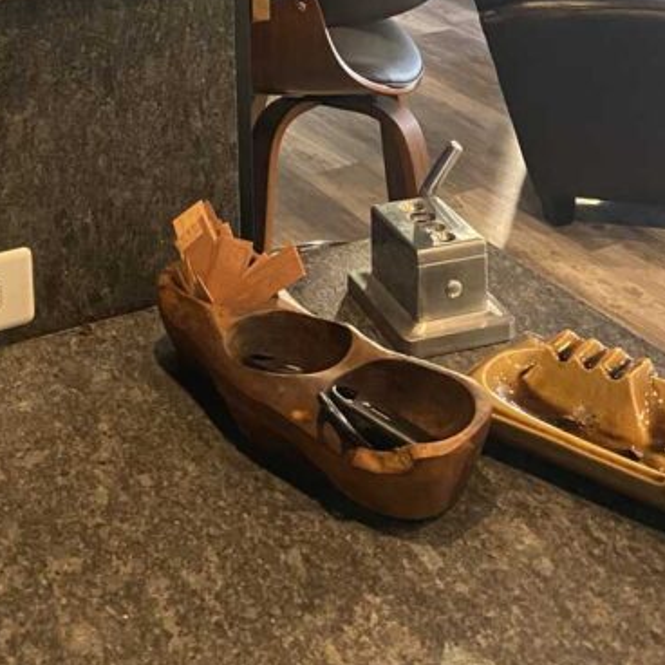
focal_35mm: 64
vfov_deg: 23.8
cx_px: 296
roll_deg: +2.3
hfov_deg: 26.9
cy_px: -193
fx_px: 1391
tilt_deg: -6.4
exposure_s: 1/40
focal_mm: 4.25
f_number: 1.8
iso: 400
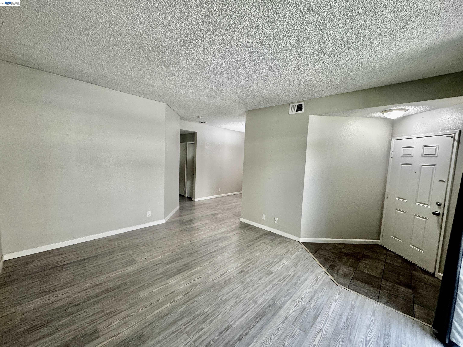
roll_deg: -3.0
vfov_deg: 85.7
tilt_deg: -4.2
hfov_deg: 102.1
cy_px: 174
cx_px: 232
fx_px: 187
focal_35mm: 14
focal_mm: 2.22
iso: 200
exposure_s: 1/60
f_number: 2.2
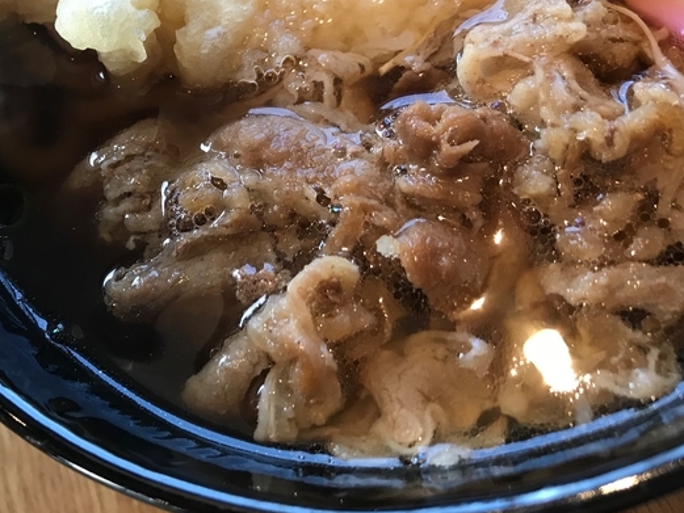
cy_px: 130
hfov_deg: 43.3
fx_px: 850
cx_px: 230
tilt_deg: -55.3
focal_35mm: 43
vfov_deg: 33.0
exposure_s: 1/24
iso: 40
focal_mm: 3.99
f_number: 1.8
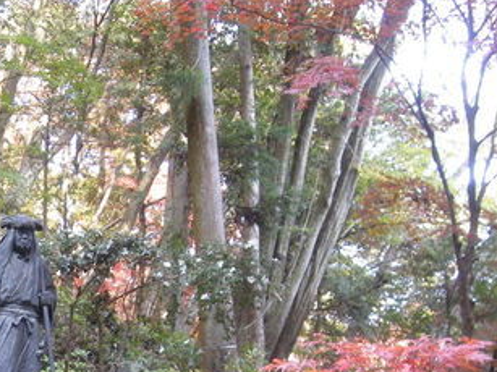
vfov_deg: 15.4
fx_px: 1335
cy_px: 421
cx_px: -33
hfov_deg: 20.2
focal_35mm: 93
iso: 64
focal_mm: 5.7
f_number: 2.8
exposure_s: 1/9.1
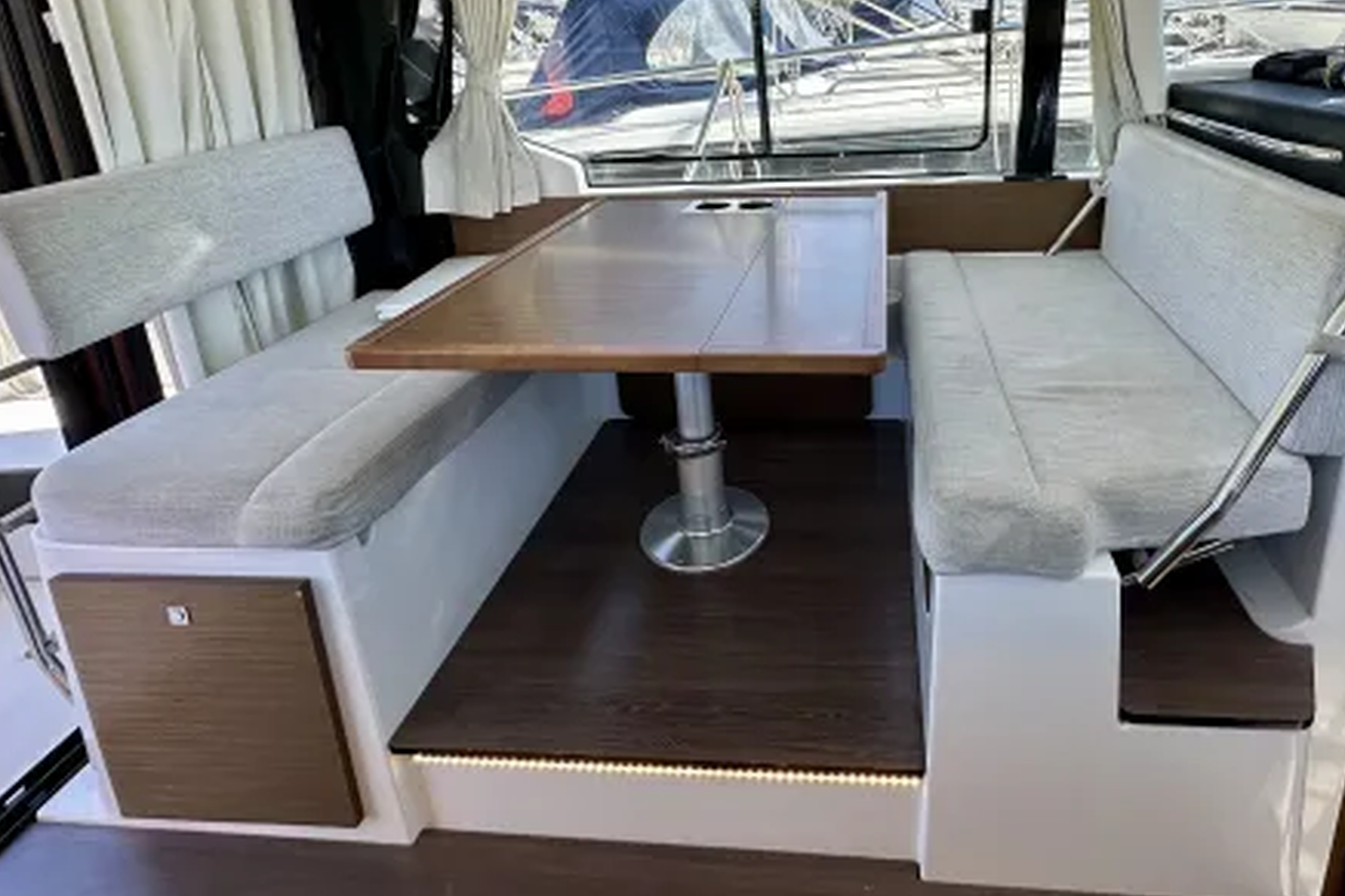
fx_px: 747
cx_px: 813
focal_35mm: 20
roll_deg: +4.0
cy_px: 234
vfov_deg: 58.9
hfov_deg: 82.9
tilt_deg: -15.1
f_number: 2.2
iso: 40
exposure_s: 1/427
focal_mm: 2.22
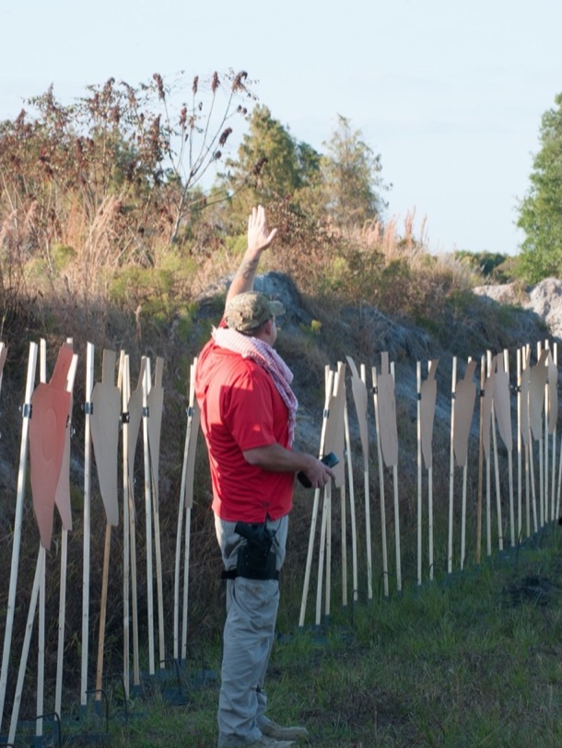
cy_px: 381
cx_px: 281
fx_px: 3181
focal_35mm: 147
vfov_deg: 13.4
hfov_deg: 10.1
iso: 500
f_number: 14
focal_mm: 135
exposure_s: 1/100
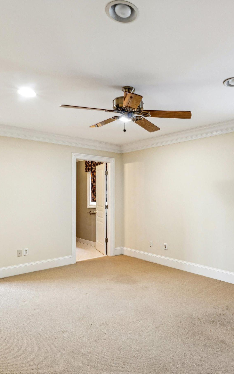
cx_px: 171
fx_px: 245
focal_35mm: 24
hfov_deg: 49.3
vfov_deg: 74.7
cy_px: 201
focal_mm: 14
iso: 400
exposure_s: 1/3.33
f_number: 13
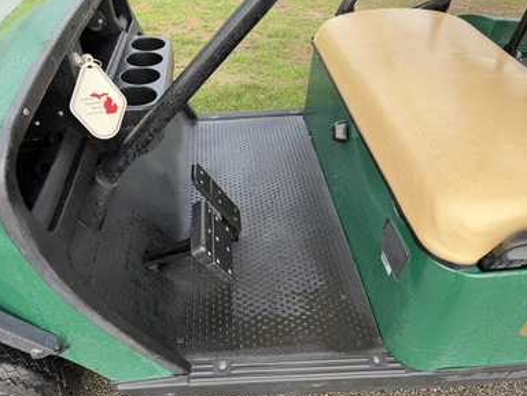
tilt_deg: -40.1
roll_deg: -3.1
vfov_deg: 54.9
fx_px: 381
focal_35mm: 25
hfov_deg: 69.4
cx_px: 262
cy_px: 202
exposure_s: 1/234
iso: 80
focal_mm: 6.76
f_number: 1.78
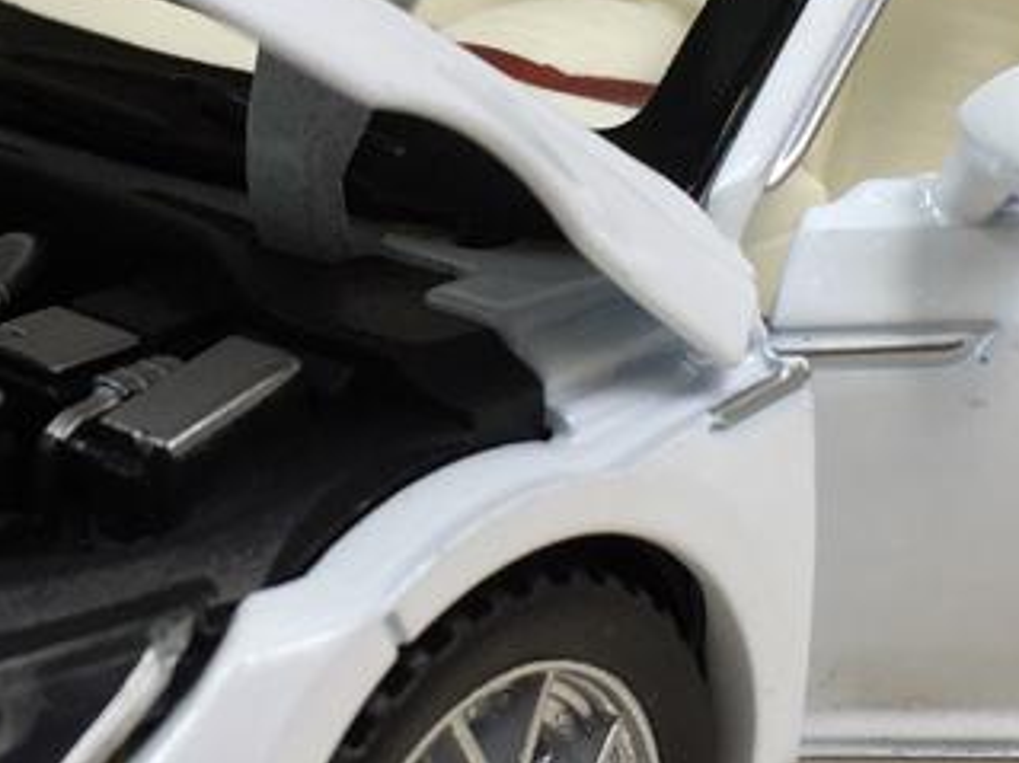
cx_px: 482
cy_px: 156
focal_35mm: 93
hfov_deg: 21.1
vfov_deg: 15.8
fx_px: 2737
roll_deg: -0.9
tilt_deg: -17.8
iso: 40
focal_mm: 4.15
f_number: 2.2
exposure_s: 1/100
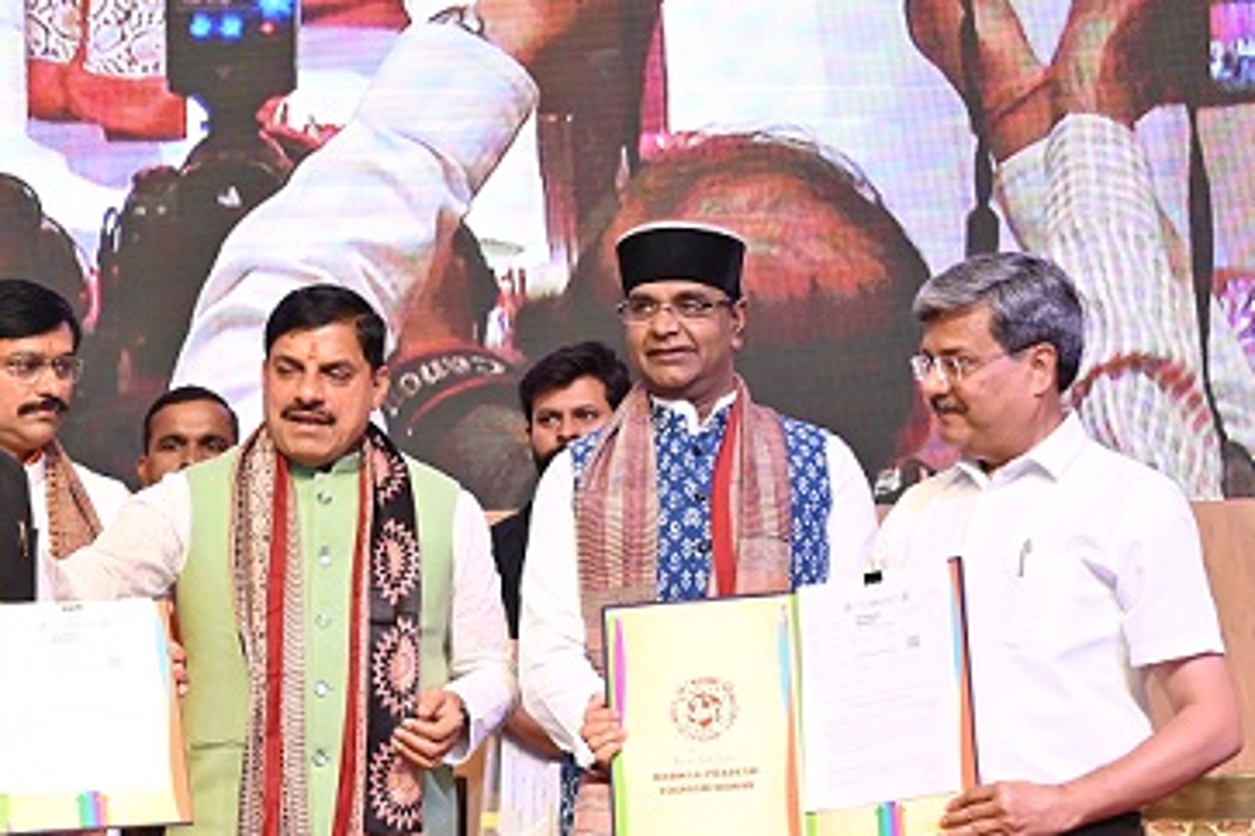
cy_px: 428
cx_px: 380
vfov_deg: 11.6
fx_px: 4113
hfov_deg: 17.3
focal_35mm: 118
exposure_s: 1/200
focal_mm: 51
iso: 1600
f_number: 4
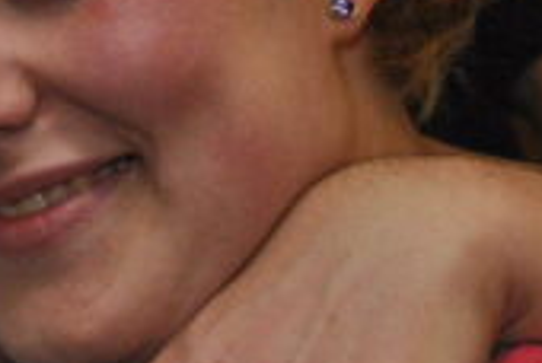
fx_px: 2960
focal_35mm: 196
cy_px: -197
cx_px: -596
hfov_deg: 9.6
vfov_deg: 6.9
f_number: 7.1
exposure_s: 1/60
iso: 800
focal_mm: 29
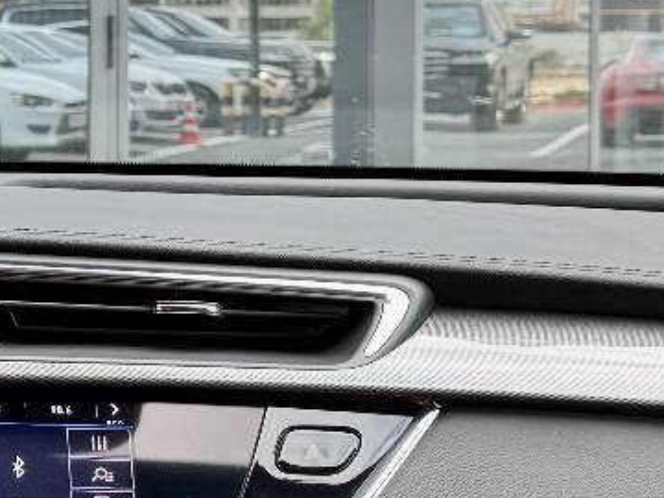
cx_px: -293
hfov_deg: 15.3
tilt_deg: -2.8
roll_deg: +0.4
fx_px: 2302
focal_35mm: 120
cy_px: 113
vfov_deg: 12.3
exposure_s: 1/121
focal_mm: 6.76
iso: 50
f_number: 1.78
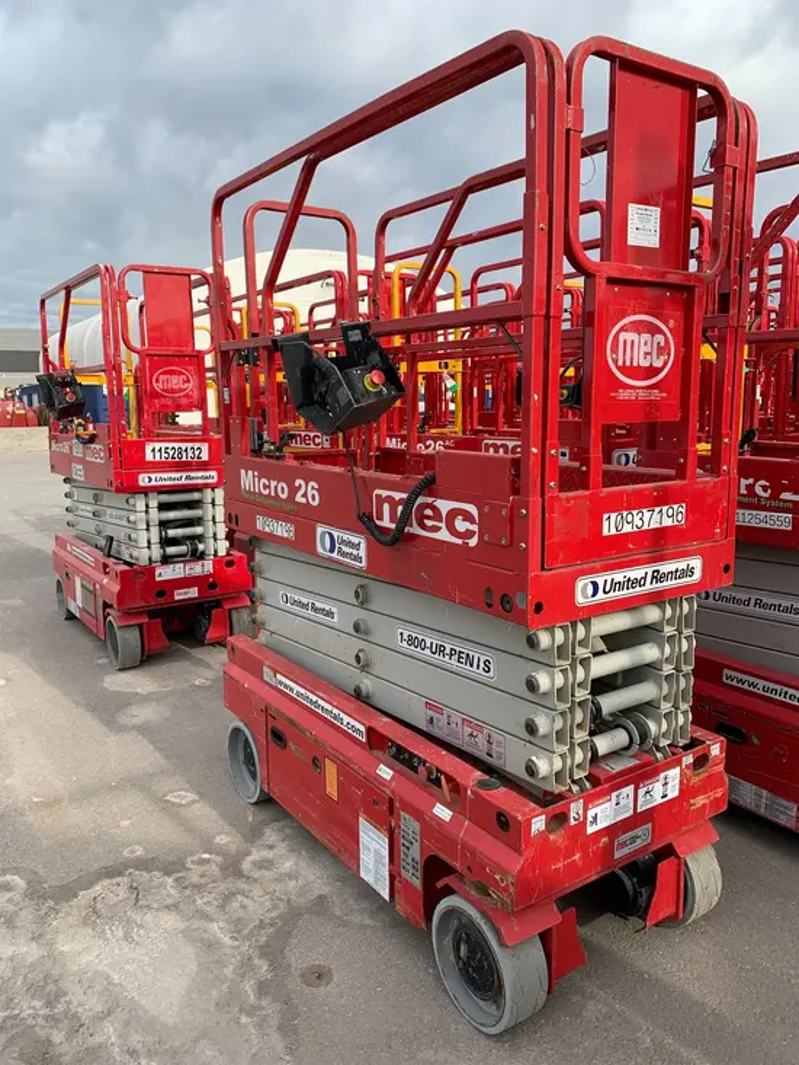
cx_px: 400
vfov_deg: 67.3
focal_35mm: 26
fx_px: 800
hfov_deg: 53.1
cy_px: 532
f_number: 1.8
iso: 25
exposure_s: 1/716
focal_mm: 4.25
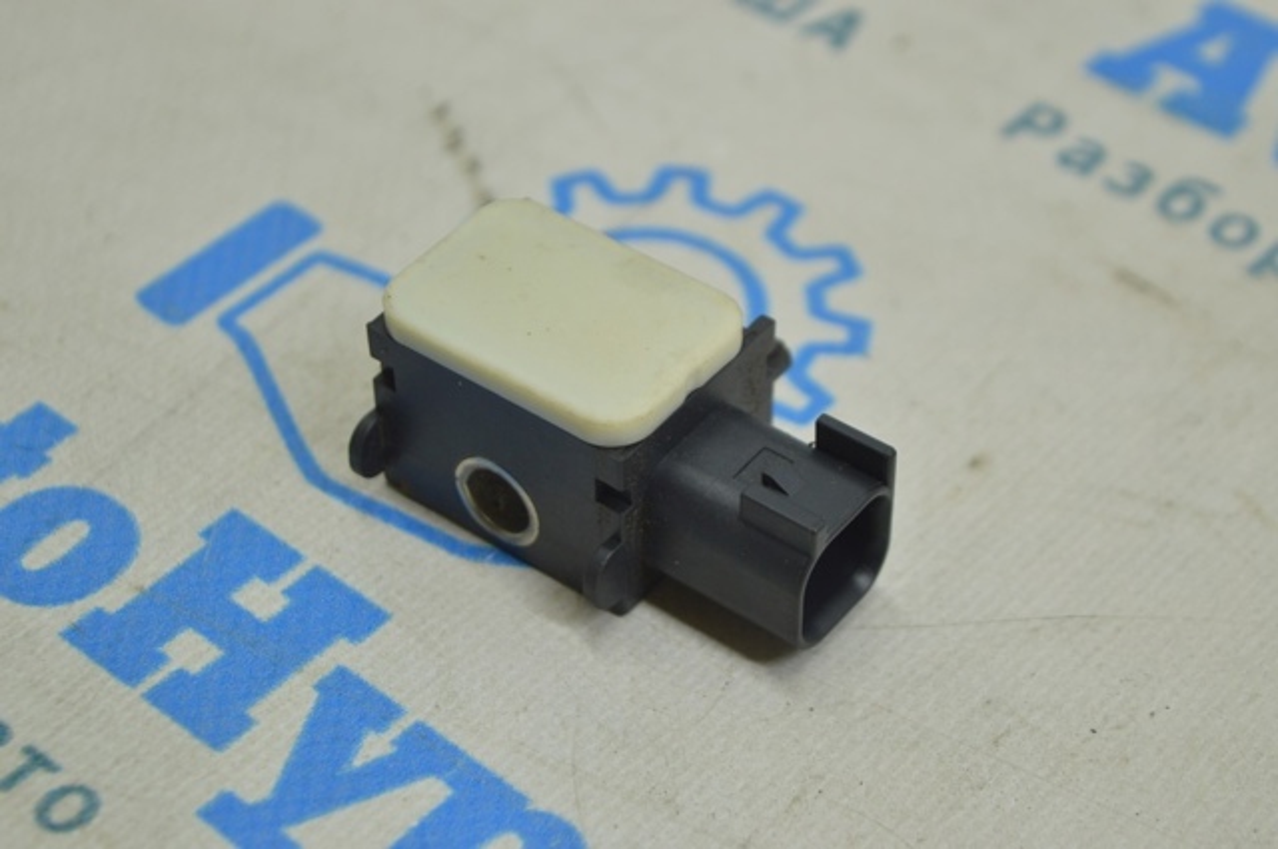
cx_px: 639
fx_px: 2925
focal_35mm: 82
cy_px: 424
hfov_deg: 24.6
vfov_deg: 16.5
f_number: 5.6
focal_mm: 55
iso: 400
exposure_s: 1/25
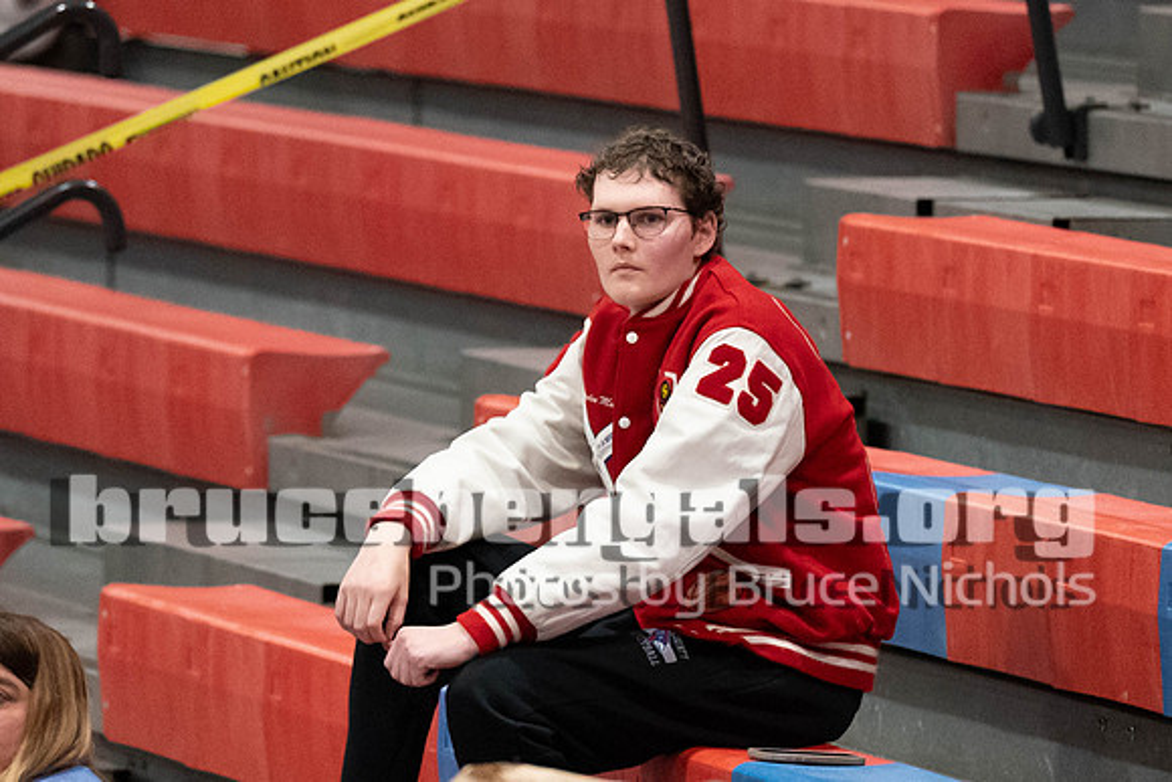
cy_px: 259
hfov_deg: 4.6
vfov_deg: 3.1
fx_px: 14600
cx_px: 619
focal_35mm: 448
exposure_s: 1/1000
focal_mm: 200
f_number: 2.8
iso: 8000
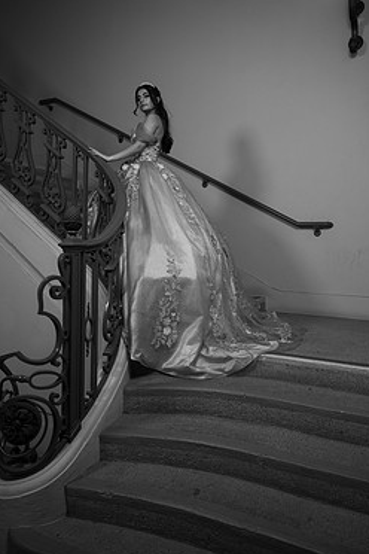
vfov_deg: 63.6
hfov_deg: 44.9
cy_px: 265
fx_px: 446
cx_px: 195
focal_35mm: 29
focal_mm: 24
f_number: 3.2
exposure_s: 1/200
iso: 80
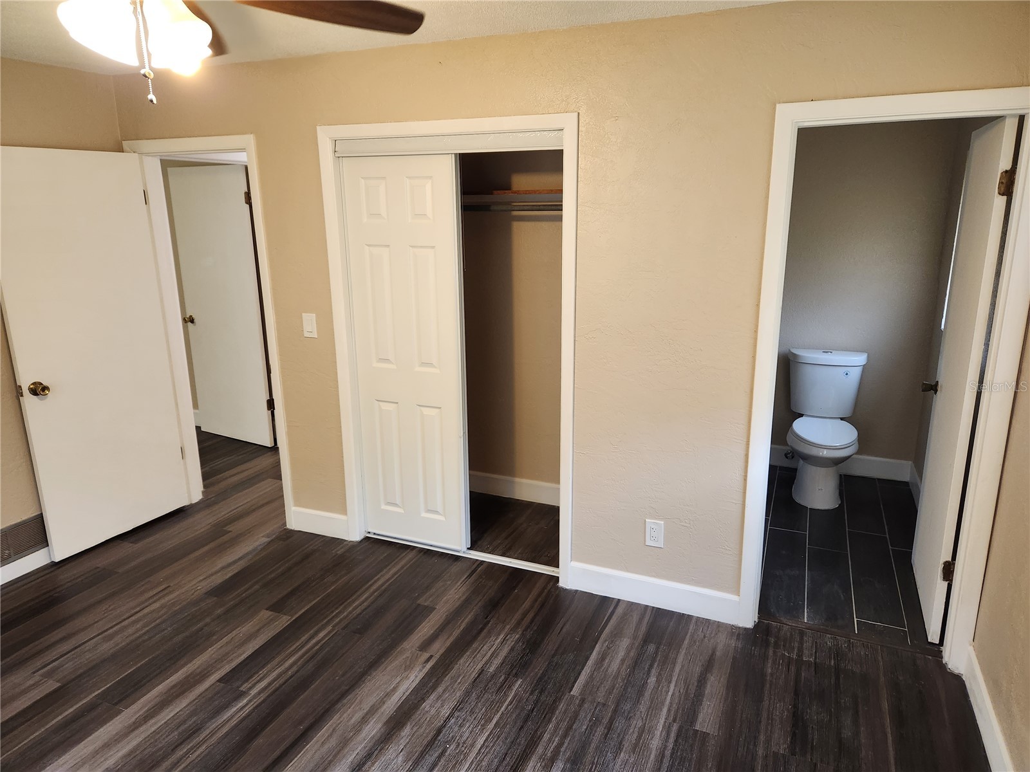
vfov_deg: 58.9
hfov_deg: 73.9
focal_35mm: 23
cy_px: 386
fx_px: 684
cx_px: 515
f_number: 1.8
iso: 250
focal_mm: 5.4
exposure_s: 1/120
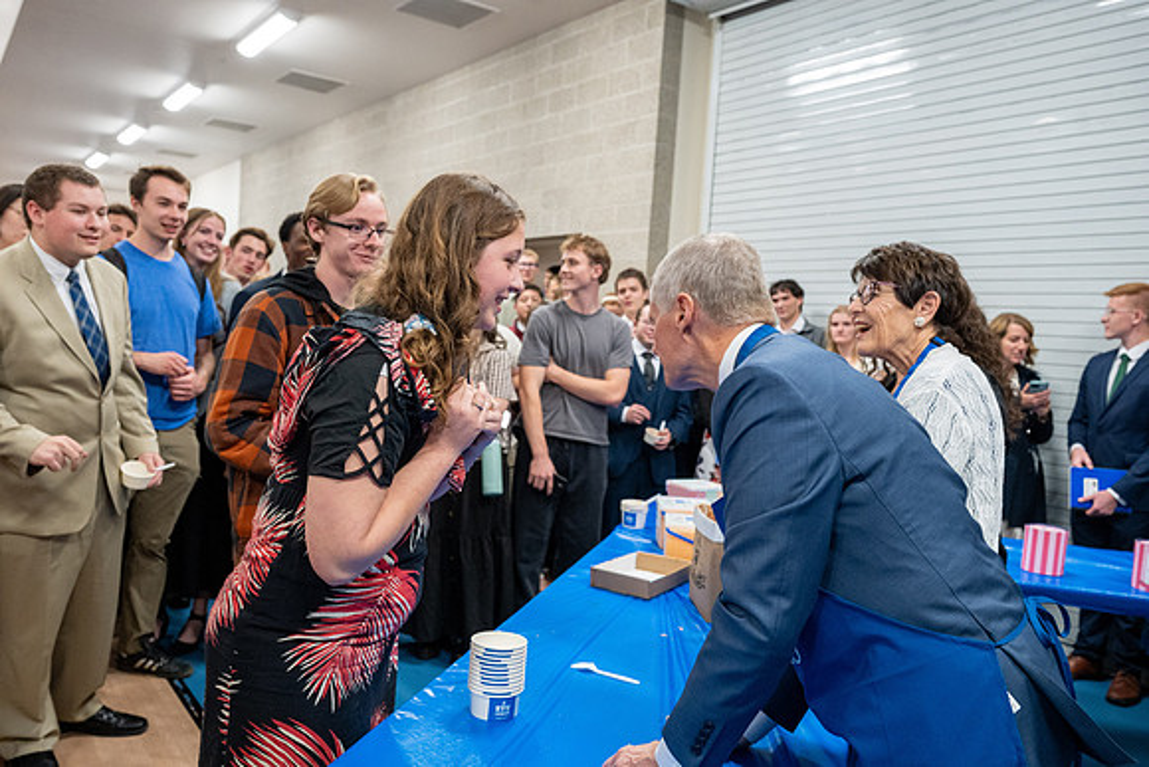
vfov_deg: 46.4
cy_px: 384
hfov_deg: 65.5
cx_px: 574
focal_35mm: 28
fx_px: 894
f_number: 4.5
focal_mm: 28
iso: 3200
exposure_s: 1/160
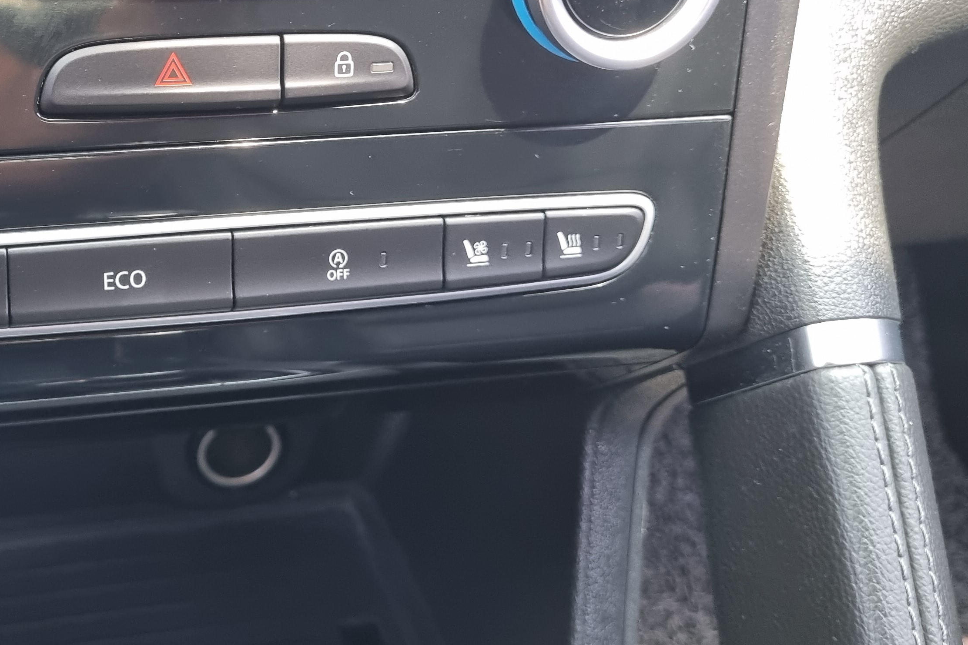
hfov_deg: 38.6
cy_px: 147
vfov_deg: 27.1
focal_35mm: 49
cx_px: 171
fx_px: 1317
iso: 250
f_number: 1.8
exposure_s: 1/120
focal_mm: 5.4
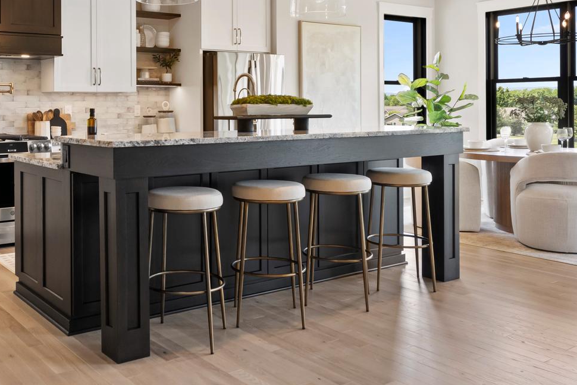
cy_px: 107
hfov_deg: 49.2
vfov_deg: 34.5
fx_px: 609
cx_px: 163
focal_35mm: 38
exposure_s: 1/20
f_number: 8
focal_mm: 18
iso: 500
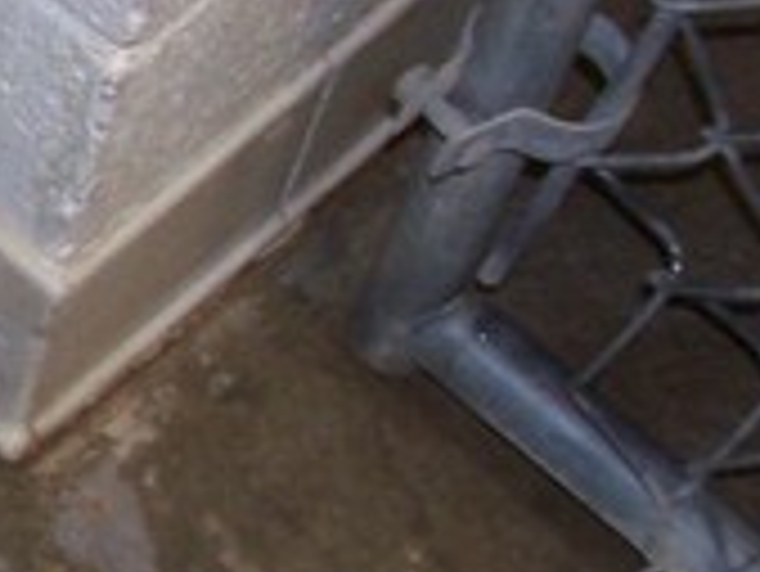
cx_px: -675
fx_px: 3493
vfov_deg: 9.3
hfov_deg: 11.4
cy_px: 279
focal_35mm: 159
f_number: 2.8
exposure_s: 1/60
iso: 140
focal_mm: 6
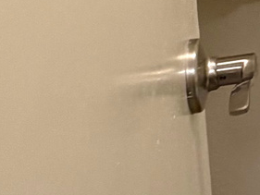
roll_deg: -3.9
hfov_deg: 10.3
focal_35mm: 102
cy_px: -116
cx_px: 854
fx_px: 766
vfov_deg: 13.5
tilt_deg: -9.7
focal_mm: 2.22
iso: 160
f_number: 2.2
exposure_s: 1/120
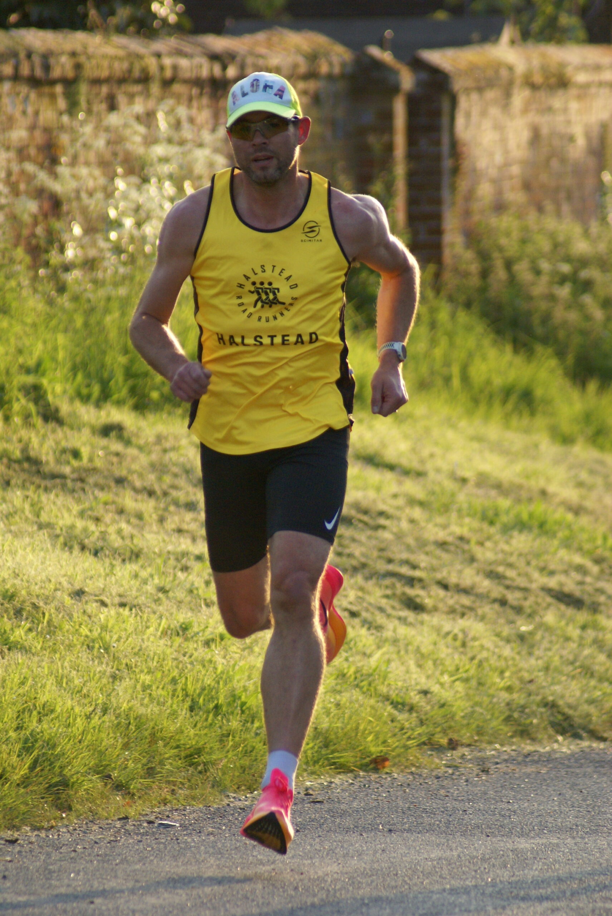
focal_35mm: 450
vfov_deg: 4.6
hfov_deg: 3.1
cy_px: 458
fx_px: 11454
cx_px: 306
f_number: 5.6
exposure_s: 1/500
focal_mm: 300
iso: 500
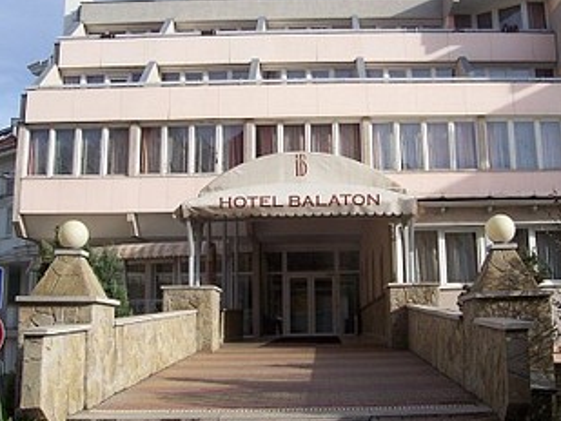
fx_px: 713
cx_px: 330
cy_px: 185
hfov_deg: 42.8
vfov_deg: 32.9
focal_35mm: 44
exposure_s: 1/500
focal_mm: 5.6
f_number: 5.6
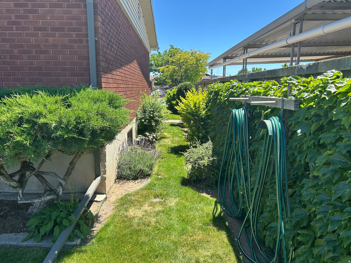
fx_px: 264
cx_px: 176
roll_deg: +0.3
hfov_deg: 67.3
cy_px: 132
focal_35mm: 26
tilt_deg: -10.1
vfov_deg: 53.1
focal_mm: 5.7
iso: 50
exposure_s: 1/1183
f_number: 1.5
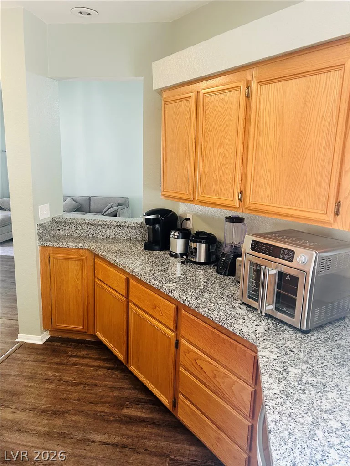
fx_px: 351
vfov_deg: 67.3
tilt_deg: -12.6
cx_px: 175
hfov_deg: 53.1
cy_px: 233
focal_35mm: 26
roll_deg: -2.3
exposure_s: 1/60
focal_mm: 5.7
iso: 160
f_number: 1.5
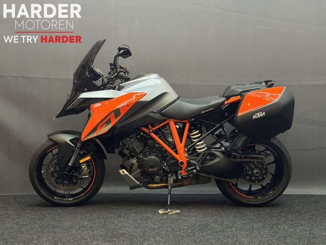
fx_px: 452
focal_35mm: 48
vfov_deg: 30.3
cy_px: 122
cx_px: 163
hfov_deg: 39.7
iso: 125
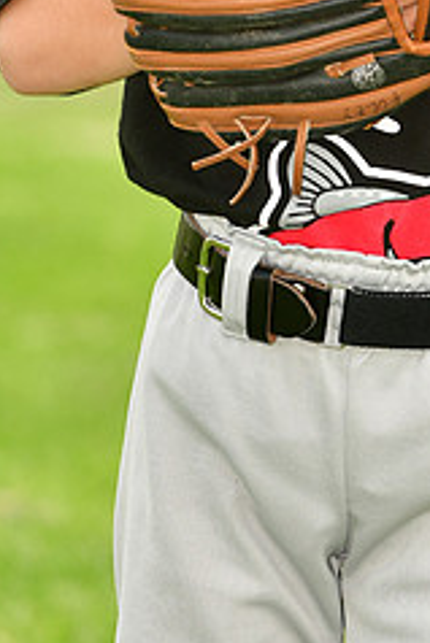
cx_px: 410
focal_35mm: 549
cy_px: -124
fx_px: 9821
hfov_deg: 2.5
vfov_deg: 3.7
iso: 200
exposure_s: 1/500
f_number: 5
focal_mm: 150
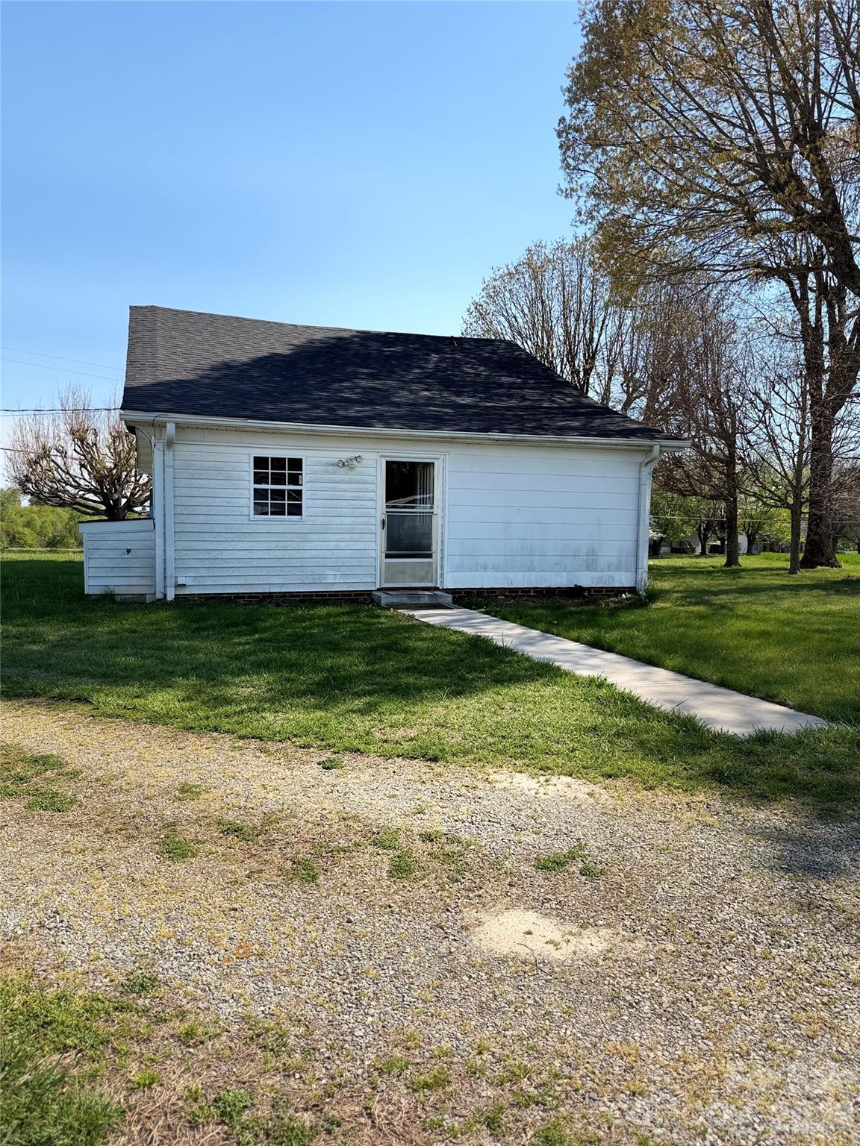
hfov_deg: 56.8
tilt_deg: -3.1
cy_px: 573
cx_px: 430
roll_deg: -0.6
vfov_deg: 71.6
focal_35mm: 24
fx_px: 795
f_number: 1.78
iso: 80
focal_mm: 6.76
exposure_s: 1/4405
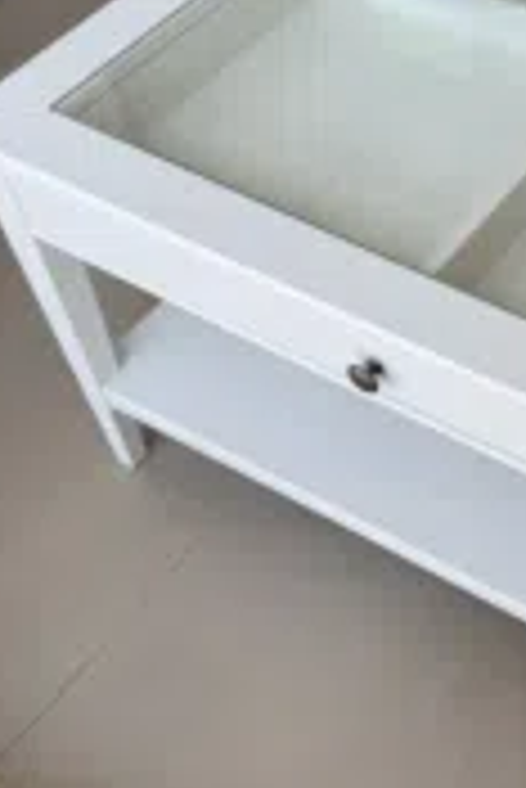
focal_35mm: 57
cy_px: 410
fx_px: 1247
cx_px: 589
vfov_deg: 35.0
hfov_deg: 22.4
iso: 64
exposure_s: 1/255
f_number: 1.78
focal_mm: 6.76
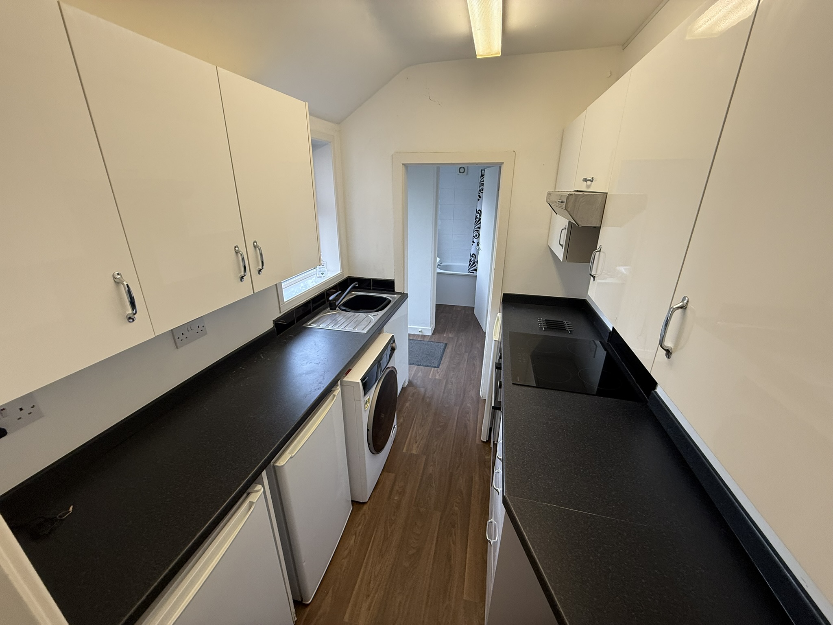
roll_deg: -0.3
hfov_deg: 102.1
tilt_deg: -21.3
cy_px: 312
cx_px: 416
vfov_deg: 85.7
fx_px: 337
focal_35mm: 14
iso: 125
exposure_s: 1/100
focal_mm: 2.22
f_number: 2.2
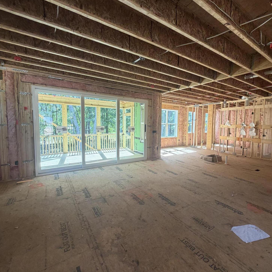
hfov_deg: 83.3
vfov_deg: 84.0
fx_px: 151
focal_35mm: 17
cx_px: 158
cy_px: 136
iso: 160
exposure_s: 1/121
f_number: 2.2
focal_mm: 2.22
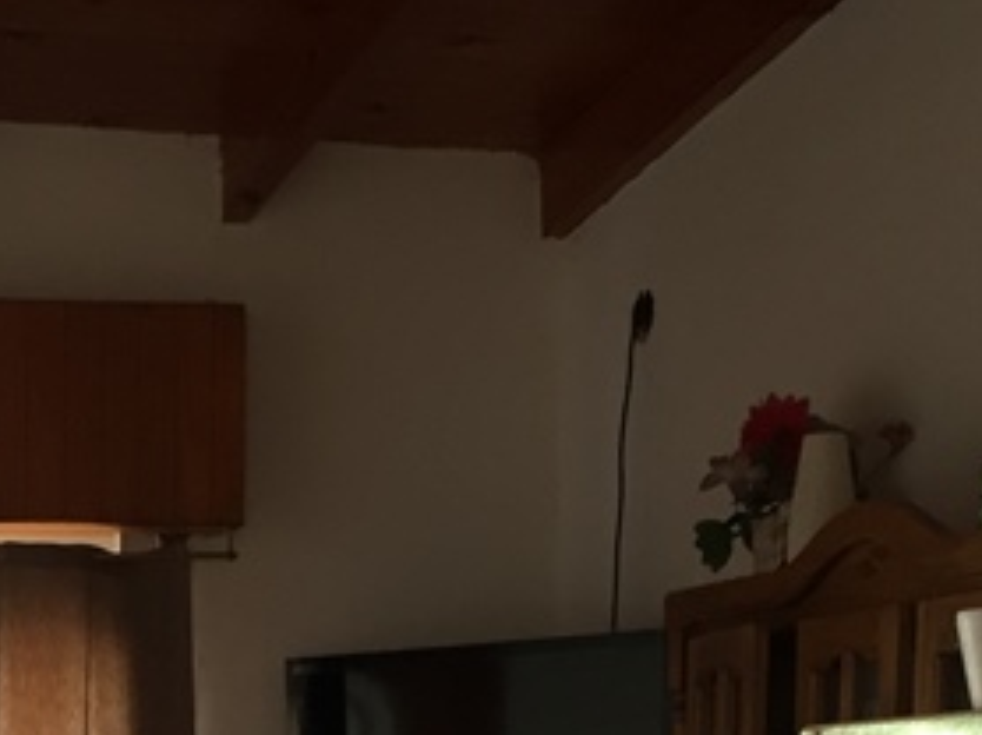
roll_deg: +0.7
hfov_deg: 18.1
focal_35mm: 107
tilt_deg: -7.7
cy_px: 1290
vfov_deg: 12.7
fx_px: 3033
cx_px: 92
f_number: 2.2
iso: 80
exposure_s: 1/33
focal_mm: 4.15
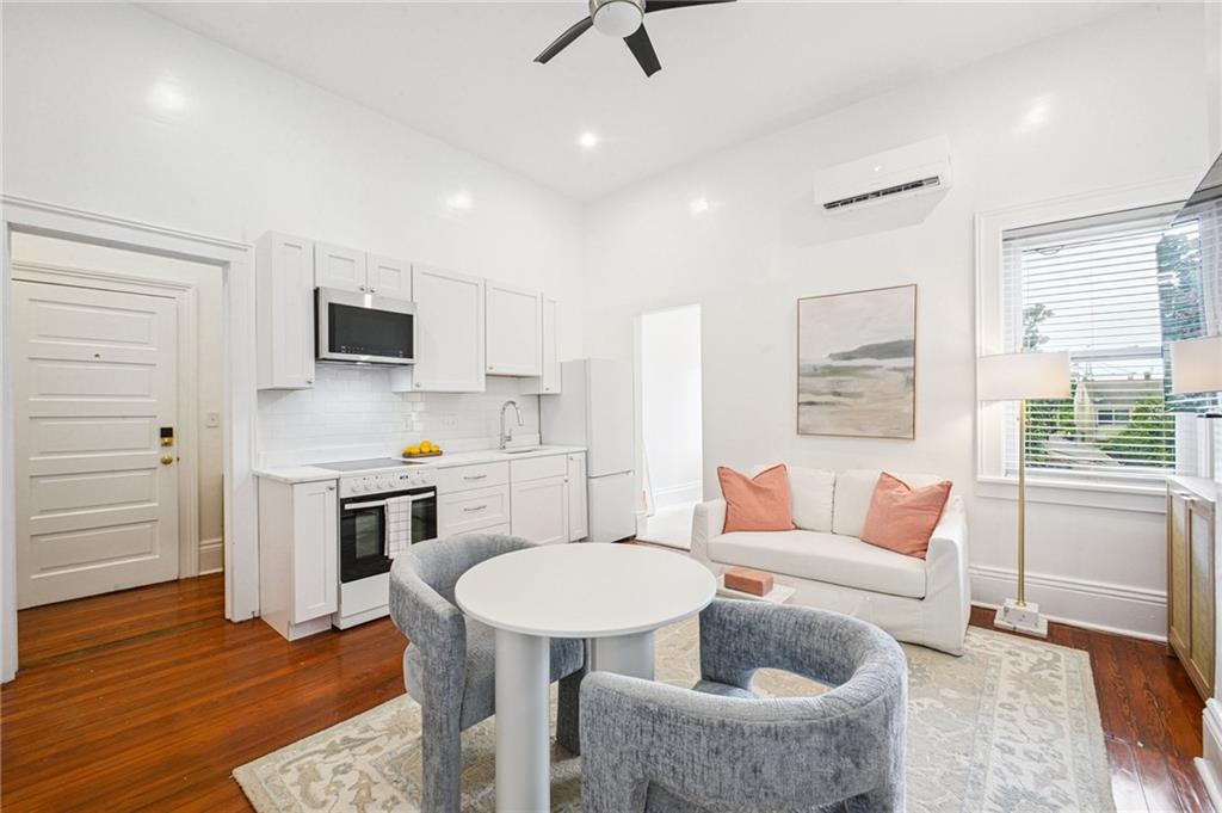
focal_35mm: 15
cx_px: 611
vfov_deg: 77.2
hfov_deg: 100.4
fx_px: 509
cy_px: 406
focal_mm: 15
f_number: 13
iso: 400
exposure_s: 1/8
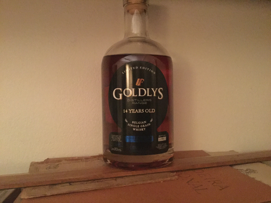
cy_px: 102
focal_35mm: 31
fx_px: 243
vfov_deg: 45.4
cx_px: 136
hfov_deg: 58.4
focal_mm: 3.3
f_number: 2.4
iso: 800
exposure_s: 1/17
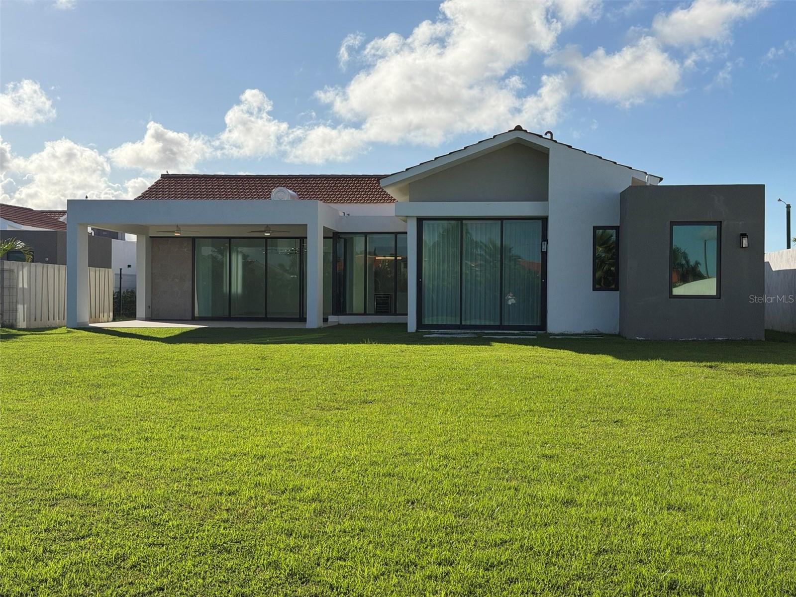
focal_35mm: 48
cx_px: 398
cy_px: 298
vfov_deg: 30.3
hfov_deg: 39.7
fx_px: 1104
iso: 80
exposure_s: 1/7143
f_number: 1.78
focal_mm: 6.76
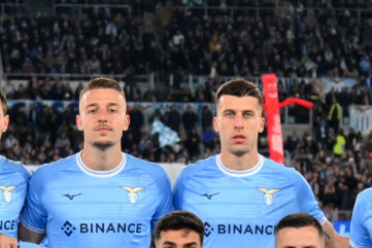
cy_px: 332
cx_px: 75
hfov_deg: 13.1
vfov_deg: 8.7
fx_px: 1613
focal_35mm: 156
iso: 2500
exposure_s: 1/1250
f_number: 4
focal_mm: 55
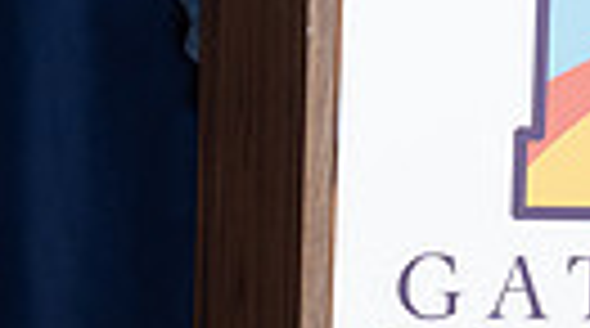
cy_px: -529
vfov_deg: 1.7
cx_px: 759
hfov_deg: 3.1
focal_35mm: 687
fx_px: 10724
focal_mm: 120
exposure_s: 1/125
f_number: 5
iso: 1000
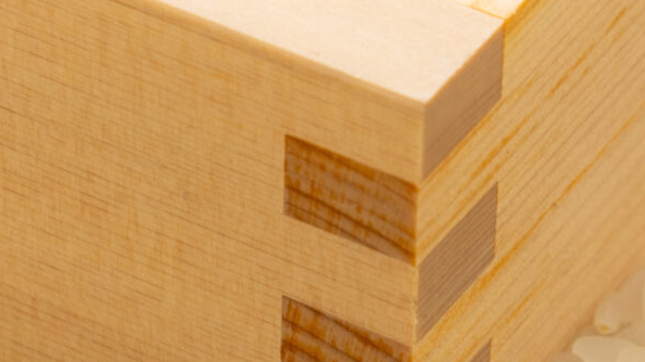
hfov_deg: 5.7
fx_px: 6481
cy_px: 29
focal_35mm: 379
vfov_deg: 3.2
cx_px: 559
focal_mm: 84
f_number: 10
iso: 320
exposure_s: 1/60
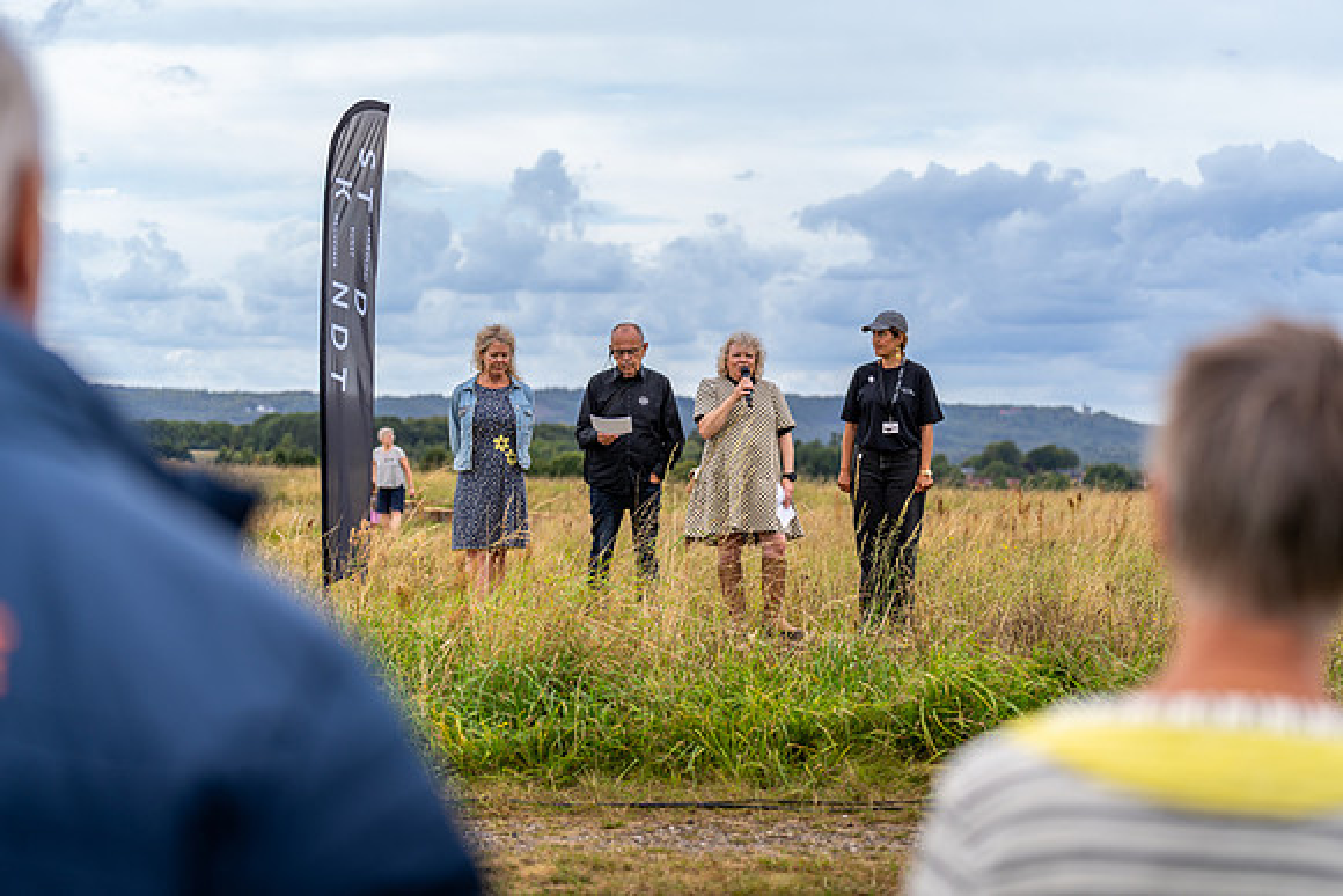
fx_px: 2836
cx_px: 672
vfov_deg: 18.0
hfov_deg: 26.6
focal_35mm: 76
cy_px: 448
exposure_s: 1/800
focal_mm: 76
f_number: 2.8
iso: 80
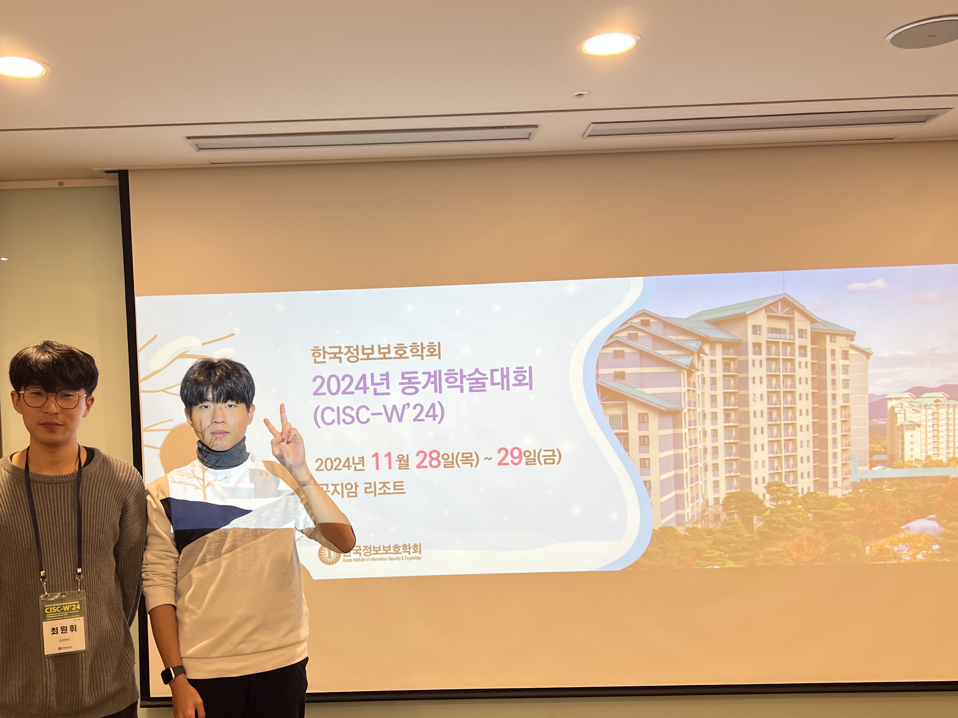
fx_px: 941
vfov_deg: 41.5
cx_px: 382
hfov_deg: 53.6
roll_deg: +1.2
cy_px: 449
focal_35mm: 34
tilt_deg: -3.1
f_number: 1.5
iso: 80
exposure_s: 1/120
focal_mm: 5.7
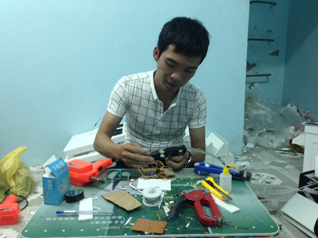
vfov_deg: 42.9
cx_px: 159
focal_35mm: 33
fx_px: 303
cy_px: 119
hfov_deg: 55.4
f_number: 2.4
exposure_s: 1/20
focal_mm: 4.12
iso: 250
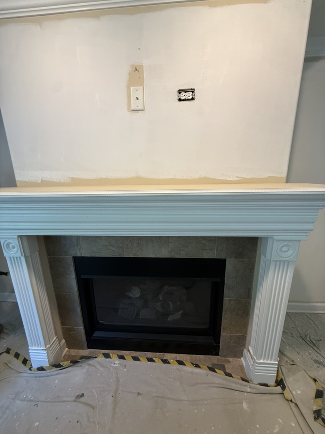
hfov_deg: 85.7
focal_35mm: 14
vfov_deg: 102.1
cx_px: 162
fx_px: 175
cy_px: 217
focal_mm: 2.22
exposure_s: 1/60
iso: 200
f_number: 2.2
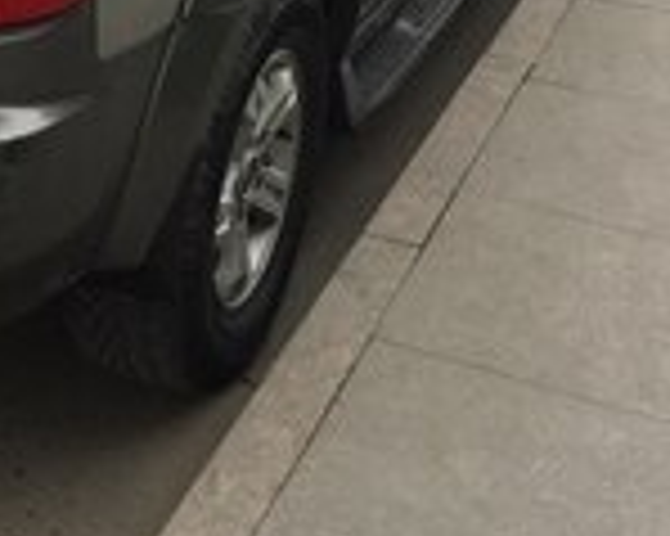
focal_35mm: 94
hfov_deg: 19.4
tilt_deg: -16.9
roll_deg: -2.8
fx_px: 1863
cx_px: -108
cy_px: -126
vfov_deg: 15.7
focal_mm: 4.15
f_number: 2.2
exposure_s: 1/403
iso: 32
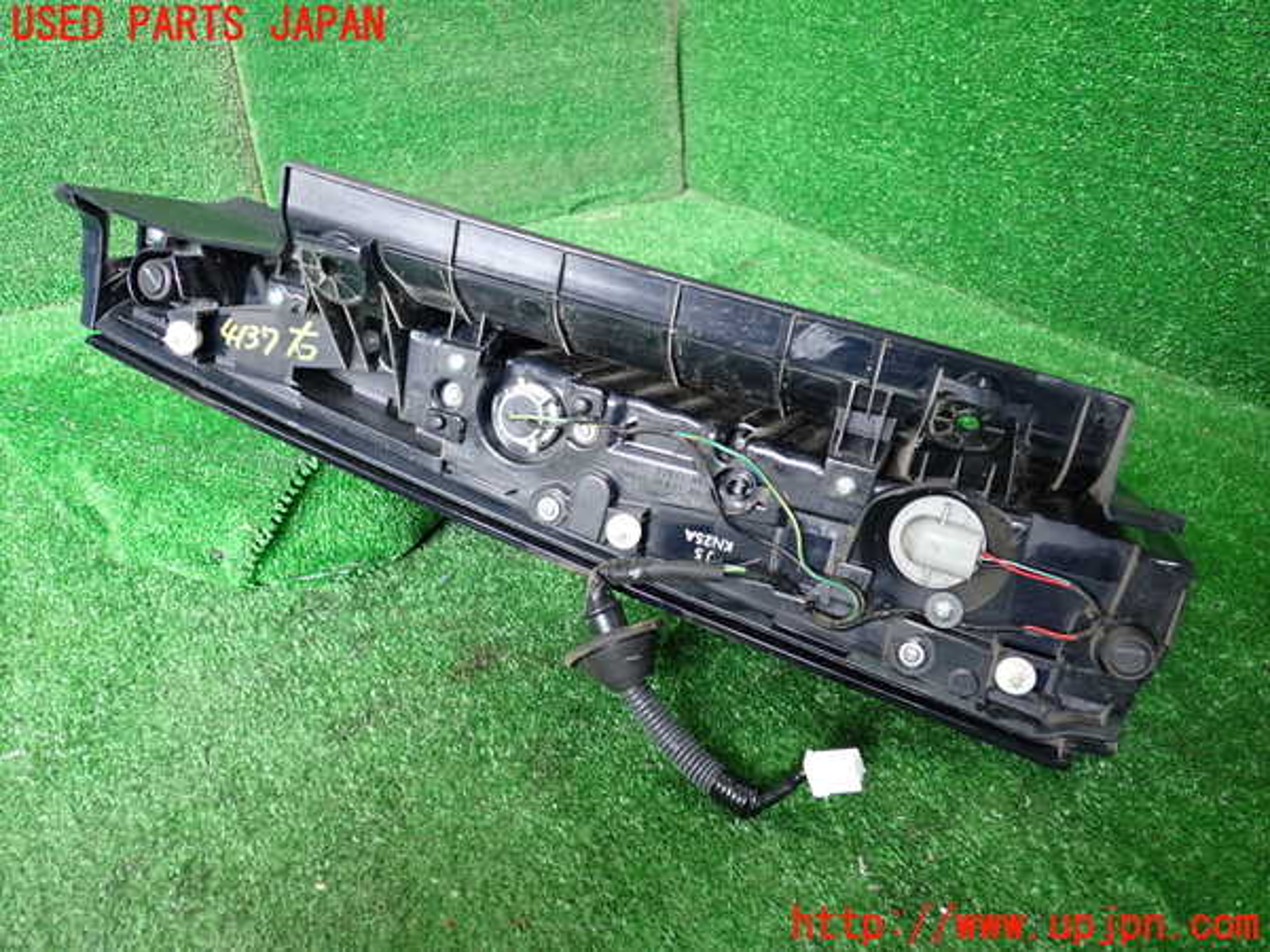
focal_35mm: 30
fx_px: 1101
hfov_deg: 60.0
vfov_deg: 46.8
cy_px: 476
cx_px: 635
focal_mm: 5.4
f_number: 2.3
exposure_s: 1/60
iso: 400
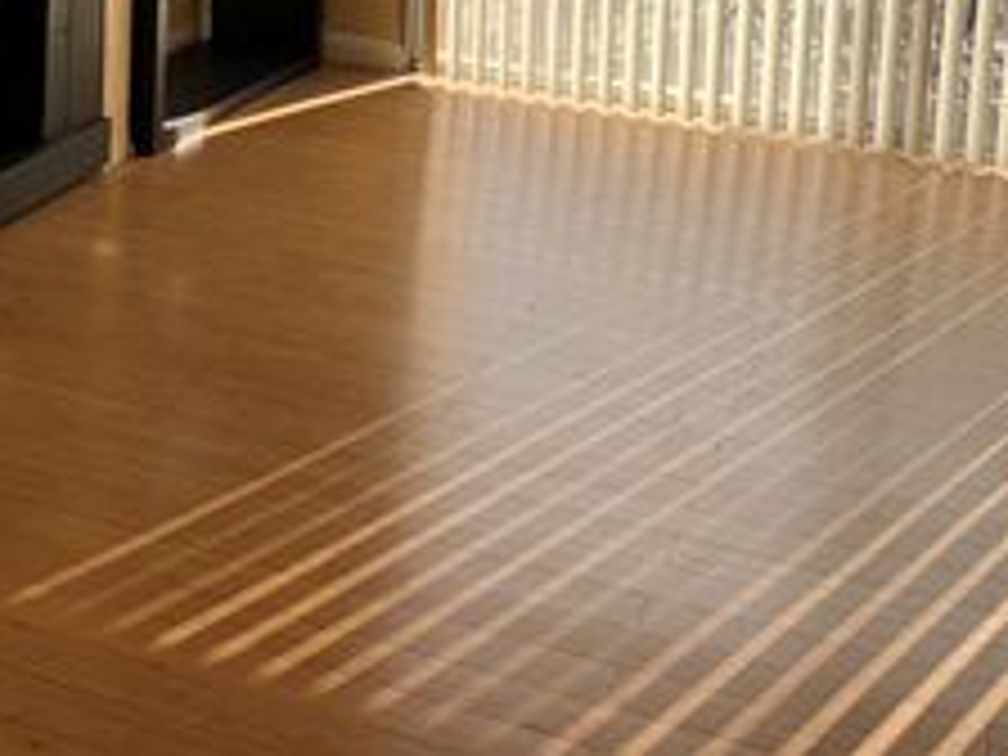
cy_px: -83
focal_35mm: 58
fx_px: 1689
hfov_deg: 32.9
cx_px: 328
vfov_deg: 23.6
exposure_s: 1/829
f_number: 1.8
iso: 25
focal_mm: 4.25
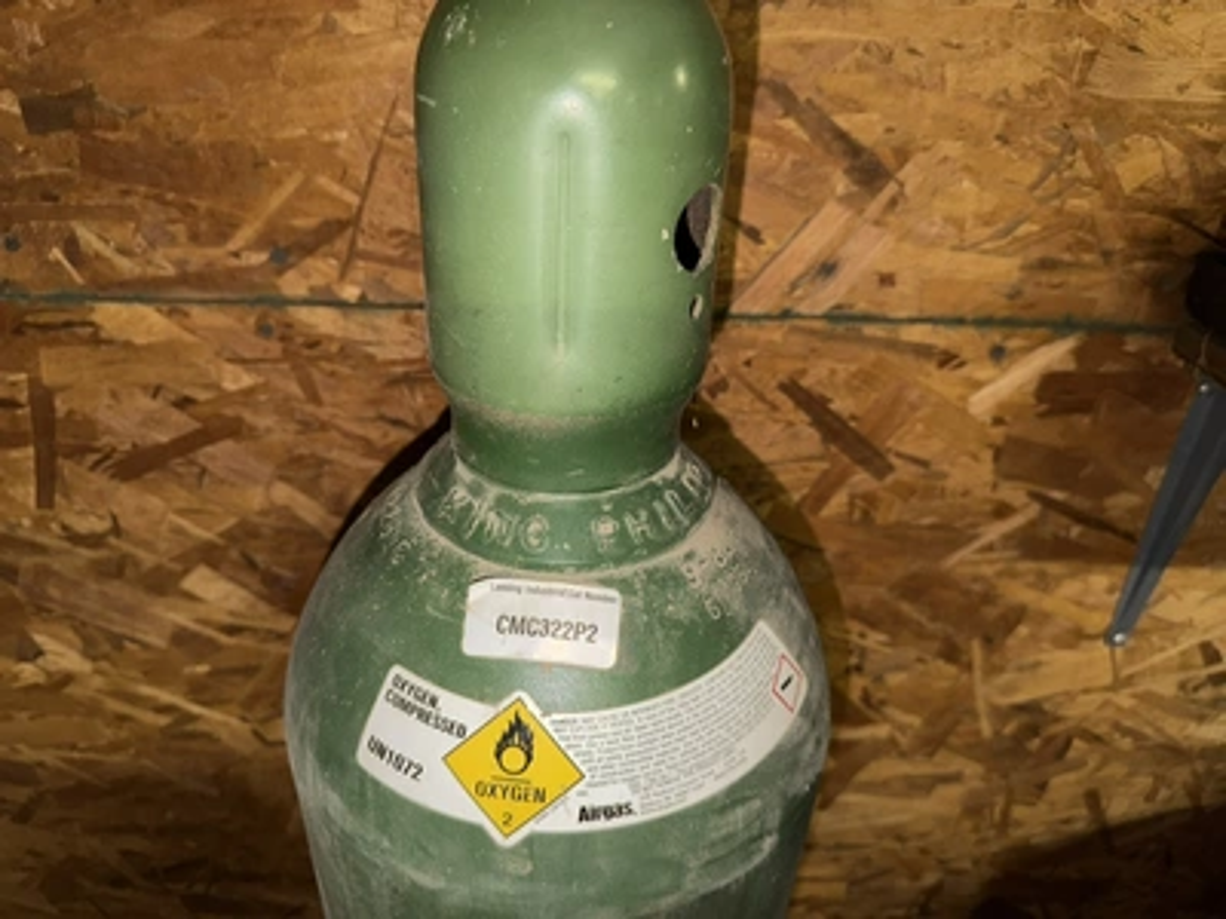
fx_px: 850
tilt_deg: -29.9
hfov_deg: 71.6
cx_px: 613
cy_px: 460
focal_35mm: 24
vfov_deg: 56.8
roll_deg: -1.8
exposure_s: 1/13
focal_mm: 6.76
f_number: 1.78
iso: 64
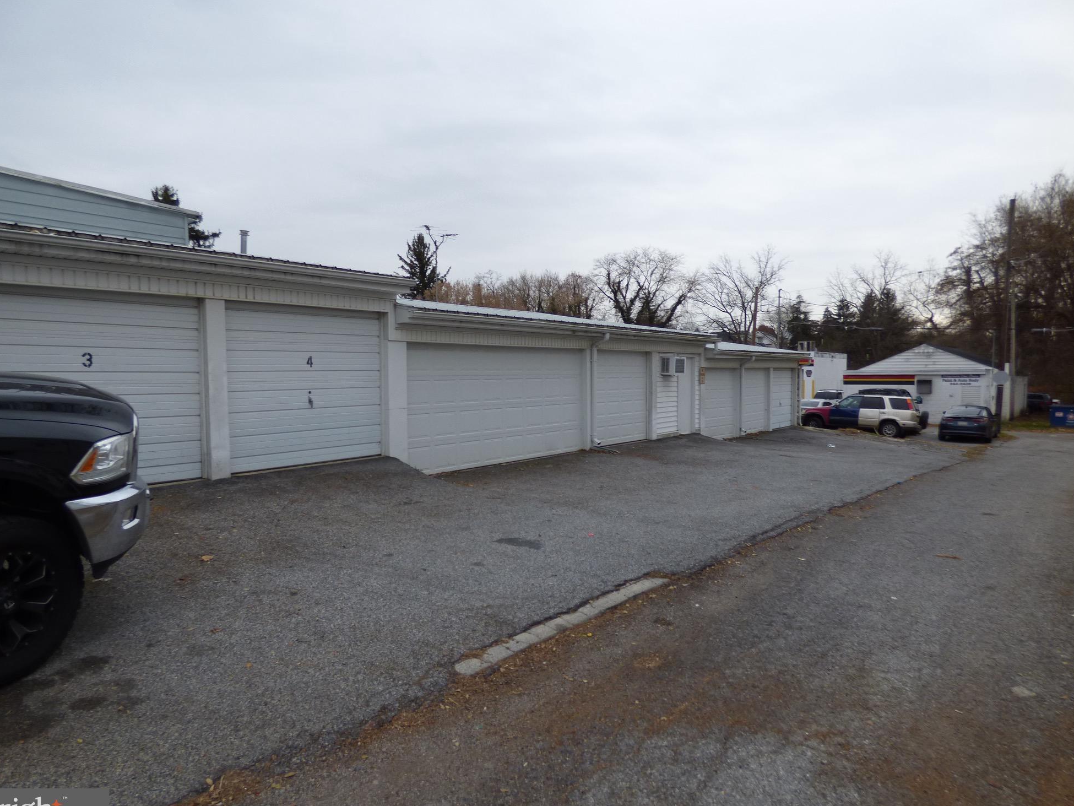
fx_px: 652
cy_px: 410
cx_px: 535
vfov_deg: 63.5
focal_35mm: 21
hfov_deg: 79.0
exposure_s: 1/125
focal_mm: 3.58
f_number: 2.8
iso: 100
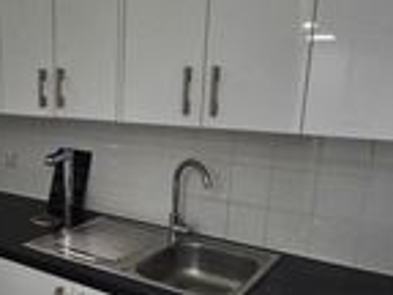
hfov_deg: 50.0
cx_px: 117
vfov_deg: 39.4
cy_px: 186
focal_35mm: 36
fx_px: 409
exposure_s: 1/53
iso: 320
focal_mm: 2.2
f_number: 2.2
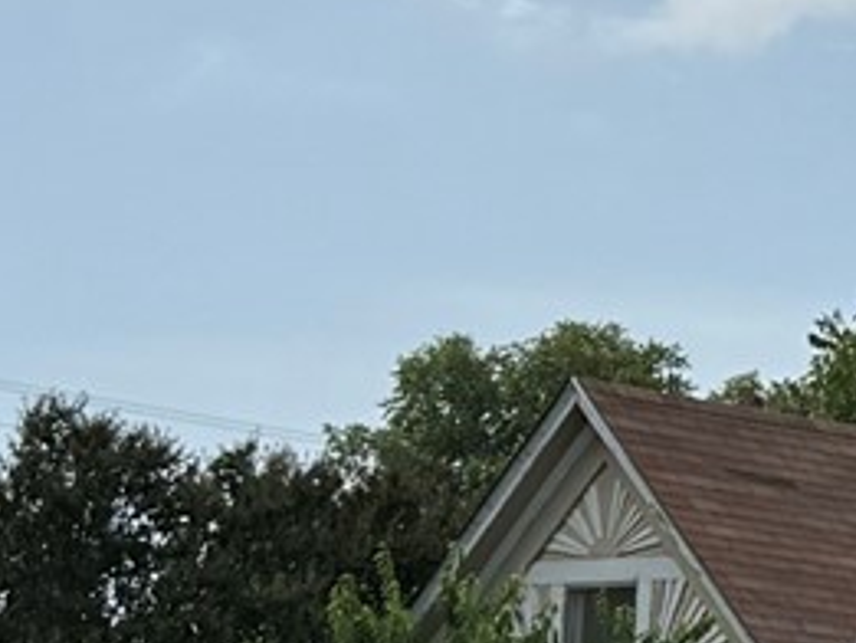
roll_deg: -2.1
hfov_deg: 9.7
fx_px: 4651
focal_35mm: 188
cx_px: 1804
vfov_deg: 7.8
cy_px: 718
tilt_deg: +4.0
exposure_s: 1/6173
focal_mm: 6.76
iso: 80
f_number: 1.78
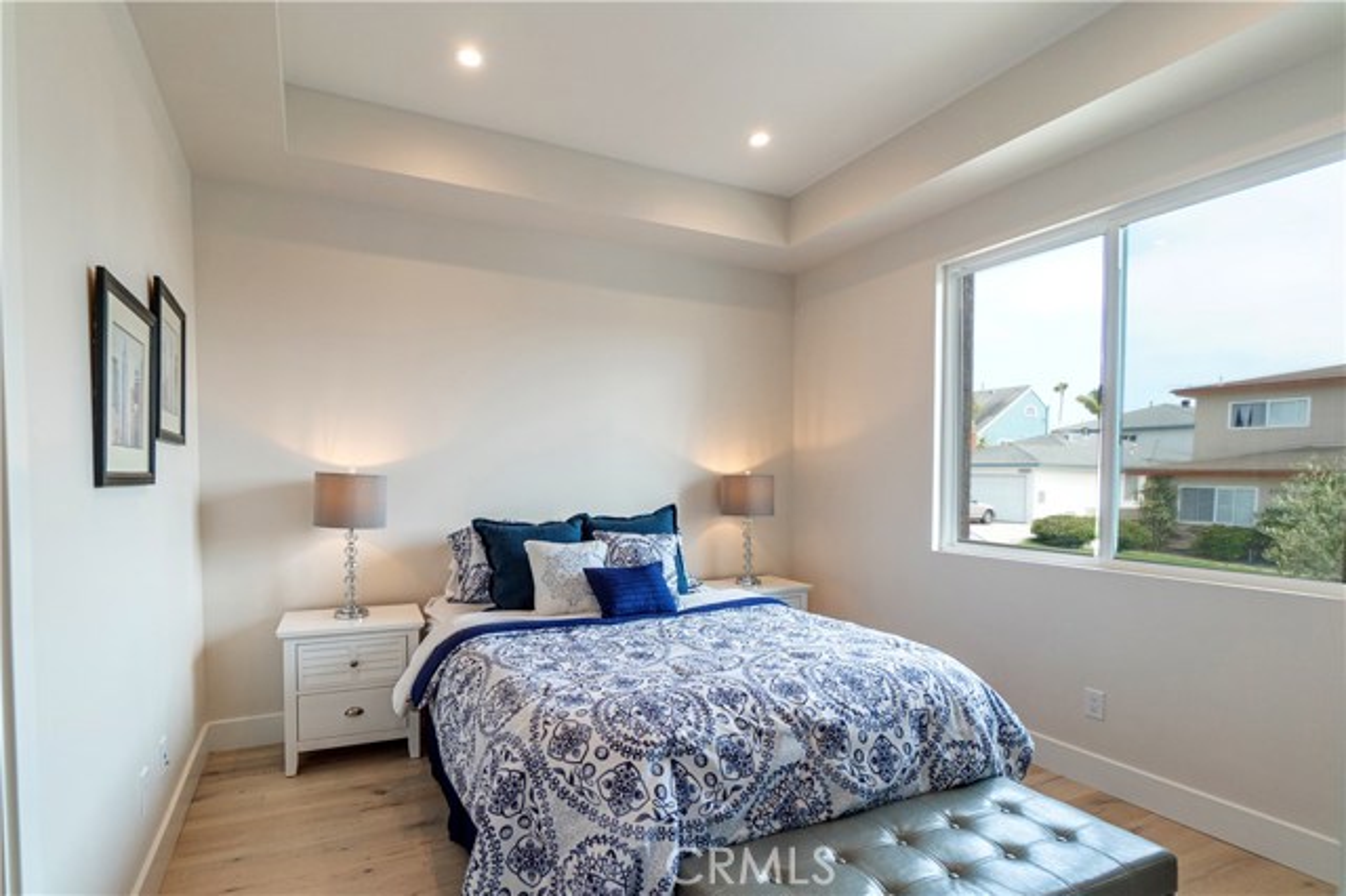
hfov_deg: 100.4
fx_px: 561
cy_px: 448
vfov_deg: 77.3
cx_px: 673
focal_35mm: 15
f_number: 7.1
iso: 320
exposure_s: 1/40
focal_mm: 10
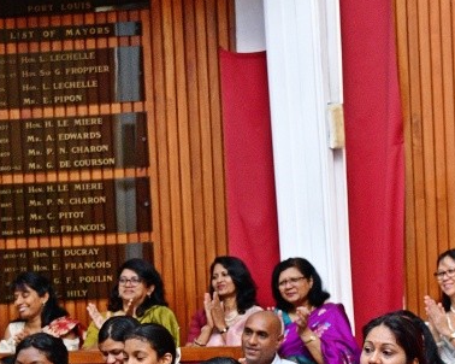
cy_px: 368
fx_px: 1198
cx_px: 568
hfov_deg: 20.0
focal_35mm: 89
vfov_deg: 16.9
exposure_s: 1/160
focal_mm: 35
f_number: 4.5
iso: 3200
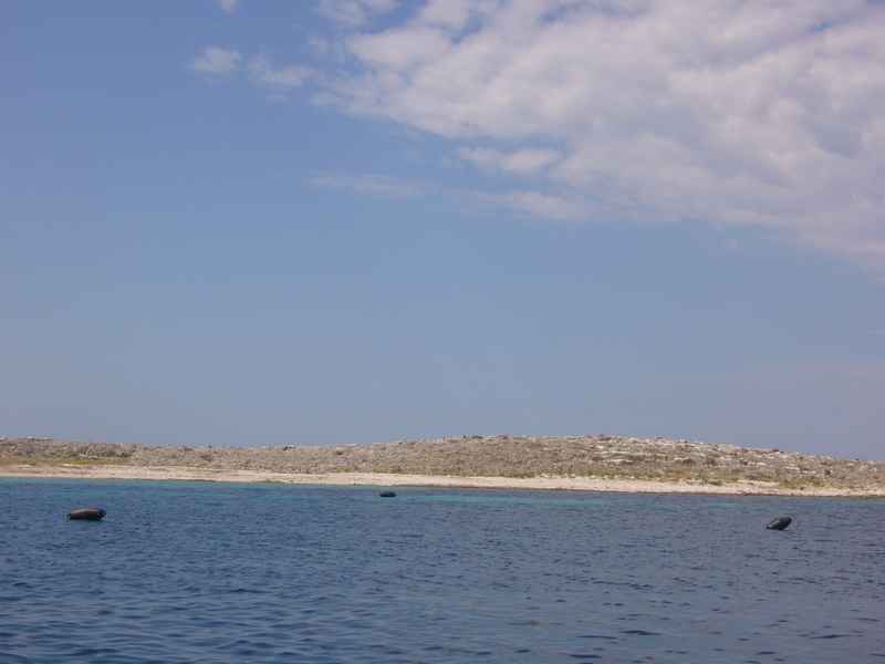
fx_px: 1406
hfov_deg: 34.9
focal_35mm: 55
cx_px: 442
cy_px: 332
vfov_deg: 26.6
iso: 80
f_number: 7
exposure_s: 1/500
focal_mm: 9.1
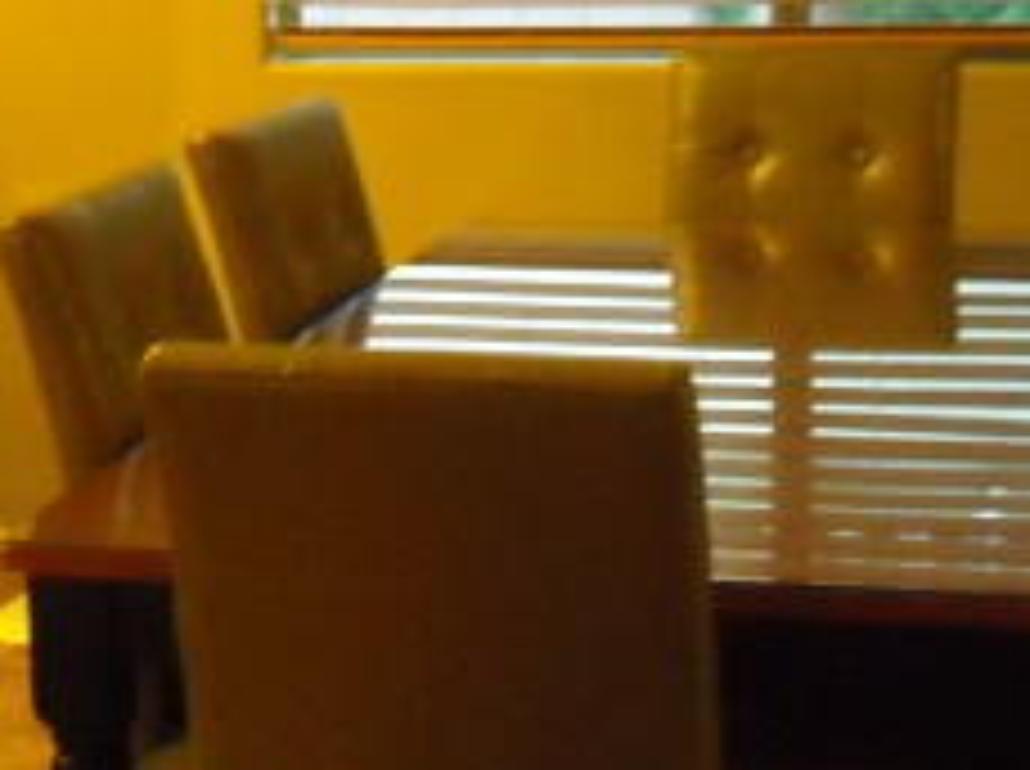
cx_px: 216
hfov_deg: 19.9
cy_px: 108
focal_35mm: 98
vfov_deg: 14.9
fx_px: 2911
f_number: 2.8
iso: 800
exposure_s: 1/24
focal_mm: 5.7
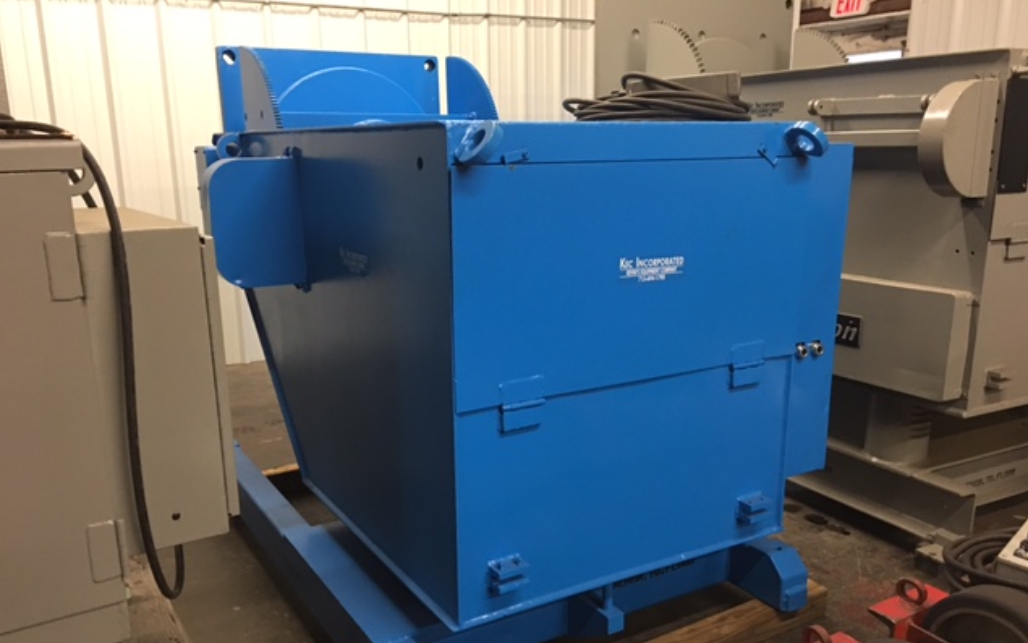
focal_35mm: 31
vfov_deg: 40.4
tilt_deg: -13.5
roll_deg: +0.0
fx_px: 869
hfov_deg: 61.2
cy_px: 382
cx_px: 512
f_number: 2.2
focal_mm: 4.15
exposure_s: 1/15
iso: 100
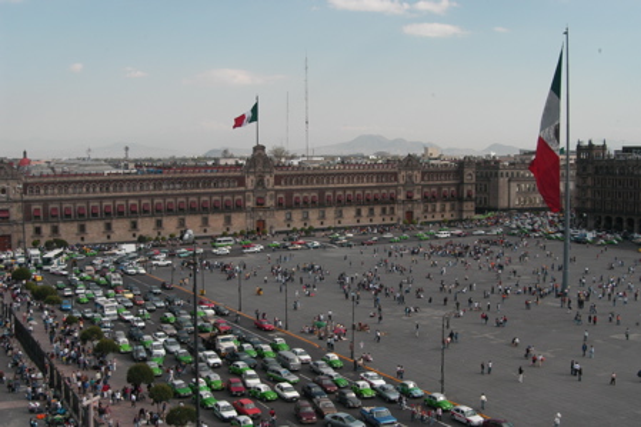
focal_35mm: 42
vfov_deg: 31.9
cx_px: 320
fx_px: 748
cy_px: 214
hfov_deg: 46.4
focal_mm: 28
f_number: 10
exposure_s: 1/400
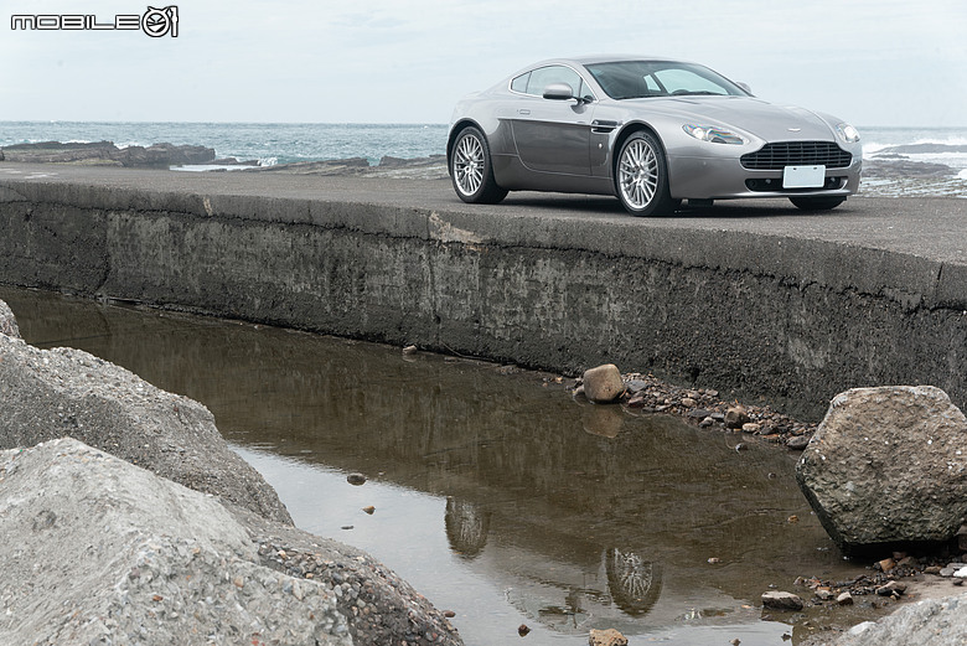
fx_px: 2204
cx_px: 484
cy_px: 323
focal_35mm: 82
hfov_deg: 24.7
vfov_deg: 16.7
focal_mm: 82
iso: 400
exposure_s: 1/125
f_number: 5.6
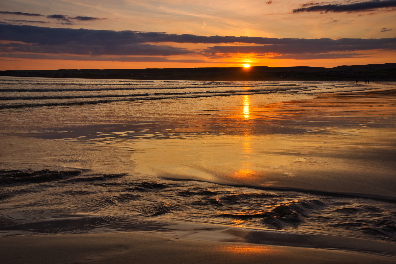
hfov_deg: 39.6
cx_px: 198
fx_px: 550
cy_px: 132
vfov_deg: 27.0
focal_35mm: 50
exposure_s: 1/80
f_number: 13
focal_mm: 50
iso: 100
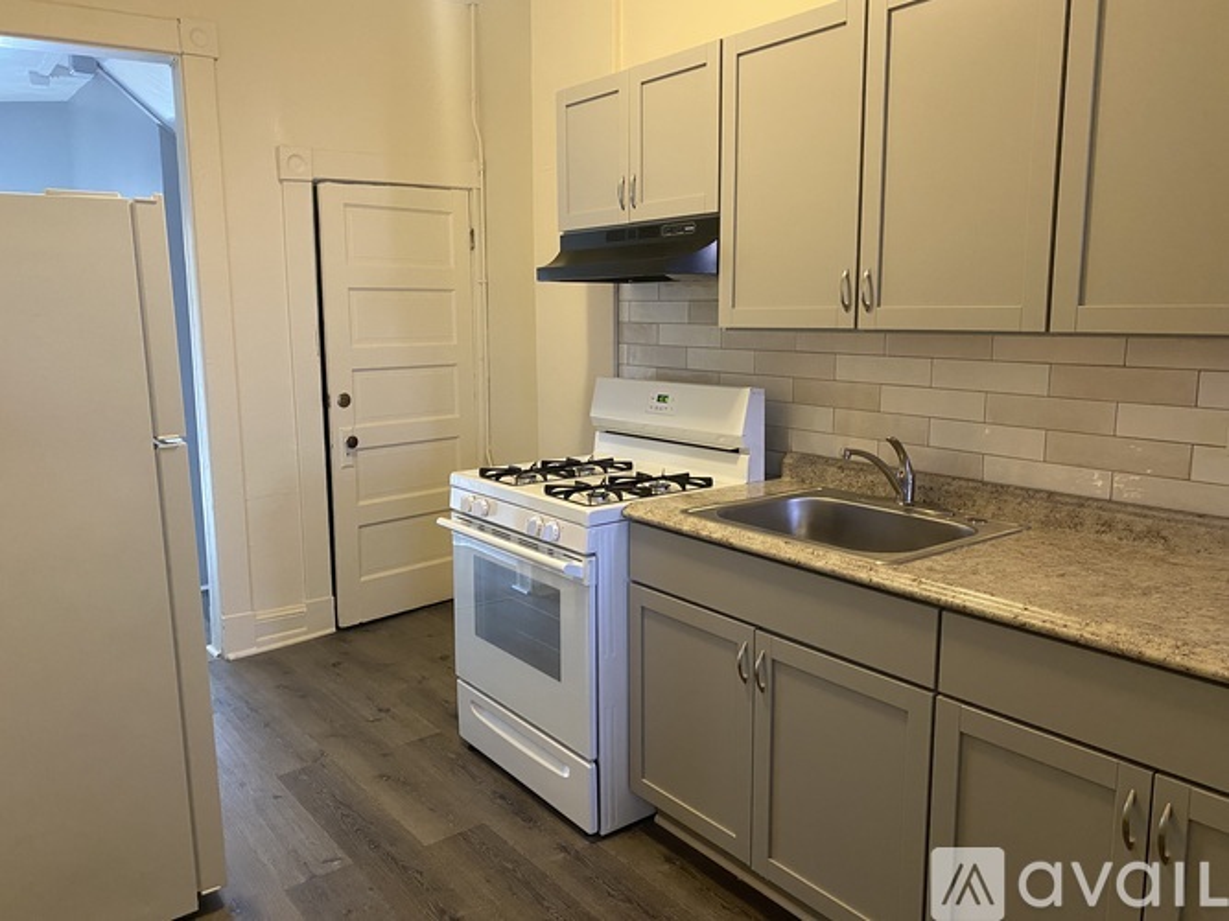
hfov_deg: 67.3
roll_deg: -0.4
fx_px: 923
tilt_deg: -10.4
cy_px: 460
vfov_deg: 53.0
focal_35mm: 26
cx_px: 614
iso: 250
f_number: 1.8
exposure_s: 1/60
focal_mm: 4.25
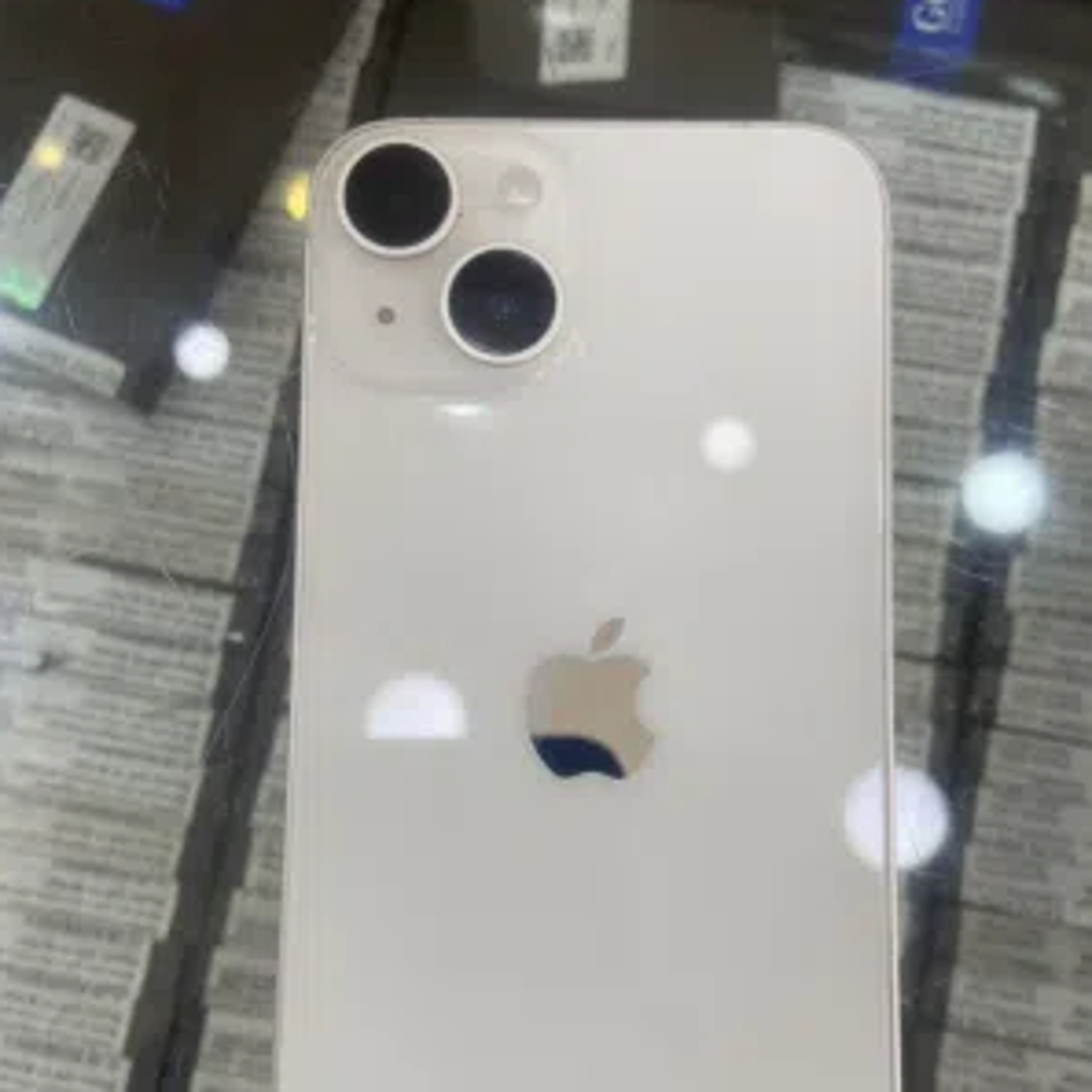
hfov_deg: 52.5
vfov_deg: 51.7
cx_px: 544
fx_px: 1106
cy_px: 710
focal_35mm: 31
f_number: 1.8
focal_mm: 4.25
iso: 32
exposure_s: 1/140
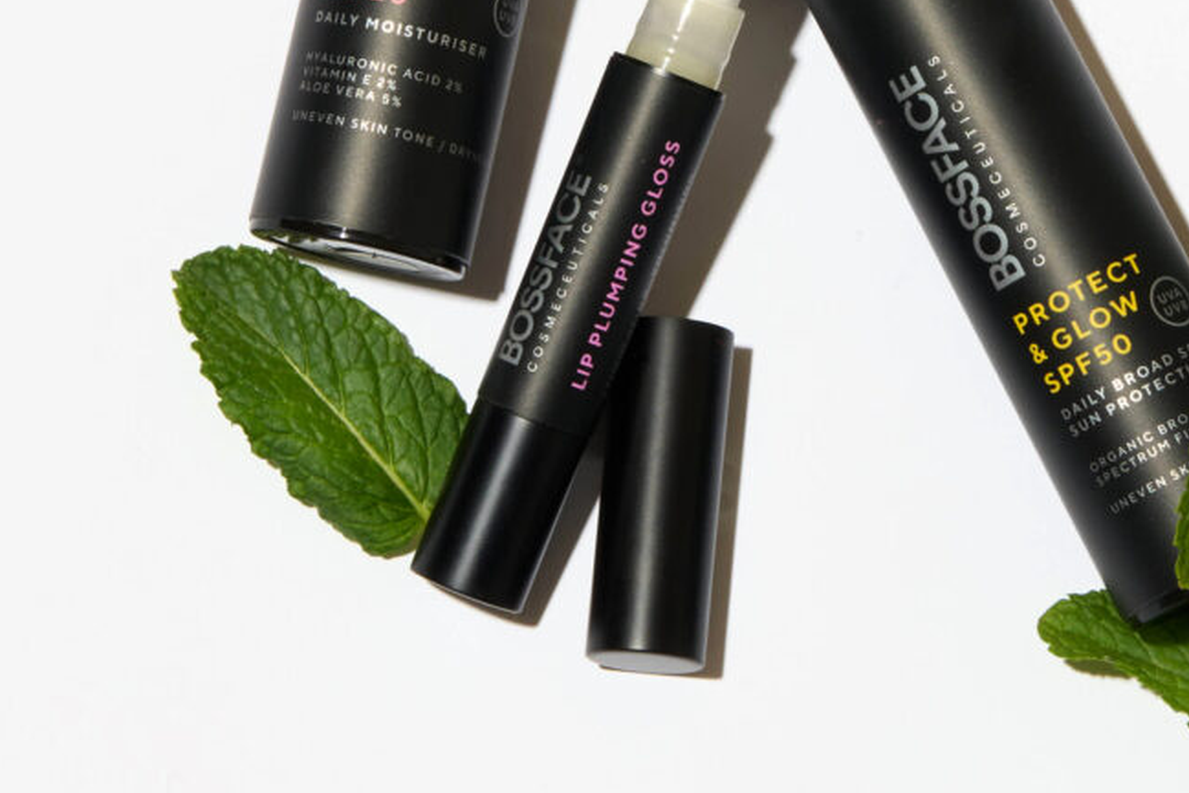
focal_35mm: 217
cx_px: 768
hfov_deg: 9.5
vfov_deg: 6.3
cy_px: -85
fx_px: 7168
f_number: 16
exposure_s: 1/160
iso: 160
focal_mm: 55
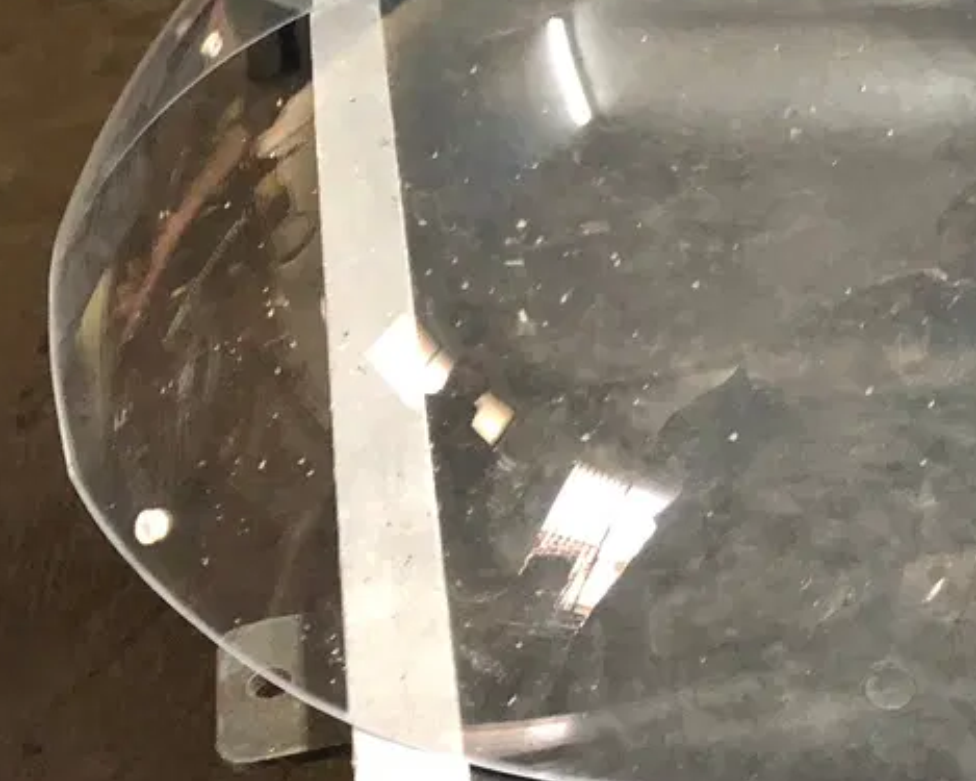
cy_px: 140
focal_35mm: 70
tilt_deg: -33.0
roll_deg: -7.4
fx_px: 2022
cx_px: 1199
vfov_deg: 21.5
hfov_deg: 24.4
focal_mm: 3.99
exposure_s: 1/8
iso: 80
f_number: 1.8
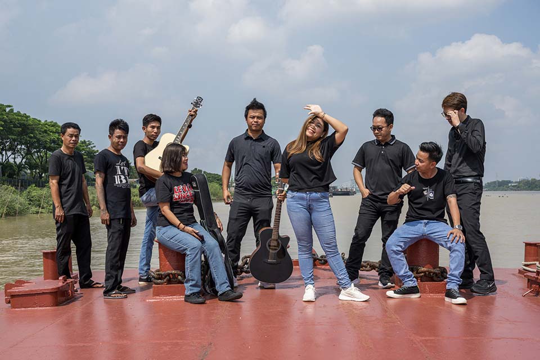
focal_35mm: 45
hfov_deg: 43.6
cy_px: 180
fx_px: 675
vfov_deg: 29.9
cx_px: 270
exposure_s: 1/500
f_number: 10
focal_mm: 45
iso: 250
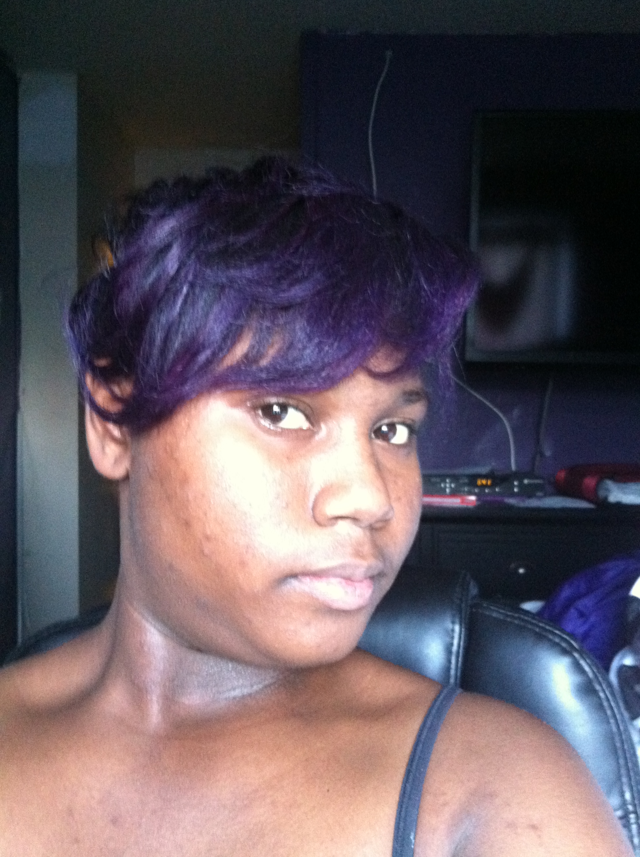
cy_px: 428
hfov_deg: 40.6
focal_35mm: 35
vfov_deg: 52.7
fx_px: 865
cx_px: 320
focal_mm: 3.85
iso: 640
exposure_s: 1/15
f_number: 2.8
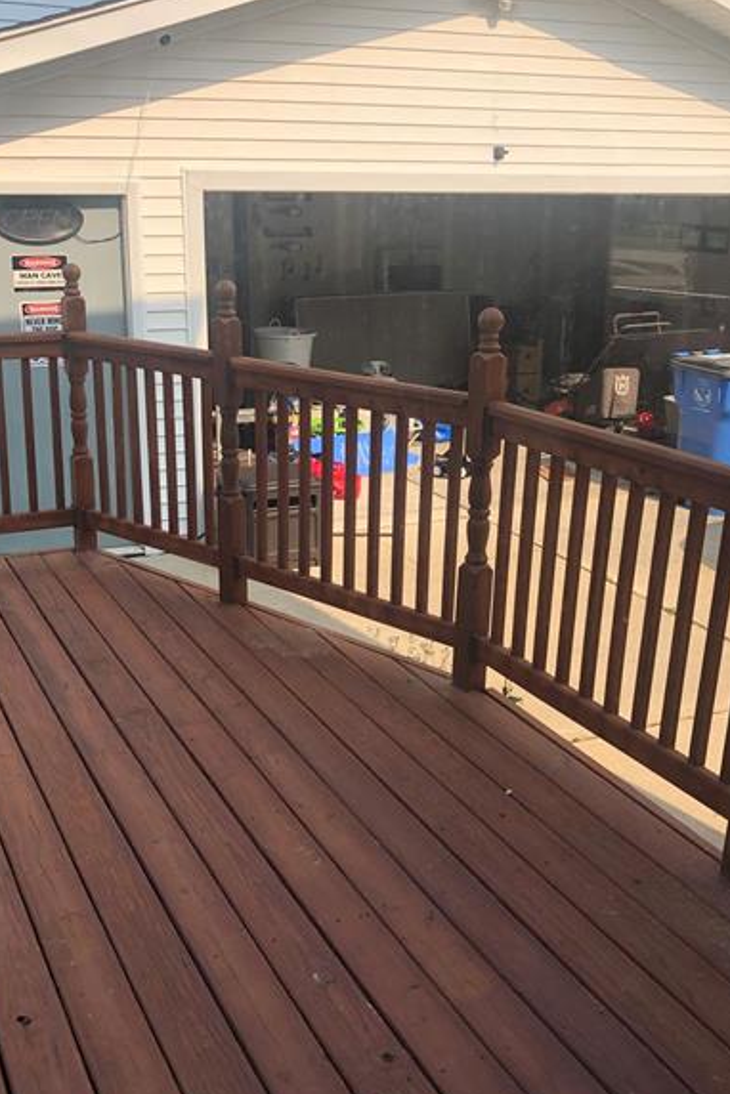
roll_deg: +0.3
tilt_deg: -18.6
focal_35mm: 39
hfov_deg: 34.2
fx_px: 1186
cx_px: 376
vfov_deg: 49.5
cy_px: 571
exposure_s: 1/979
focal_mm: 3.99
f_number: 1.8
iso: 20
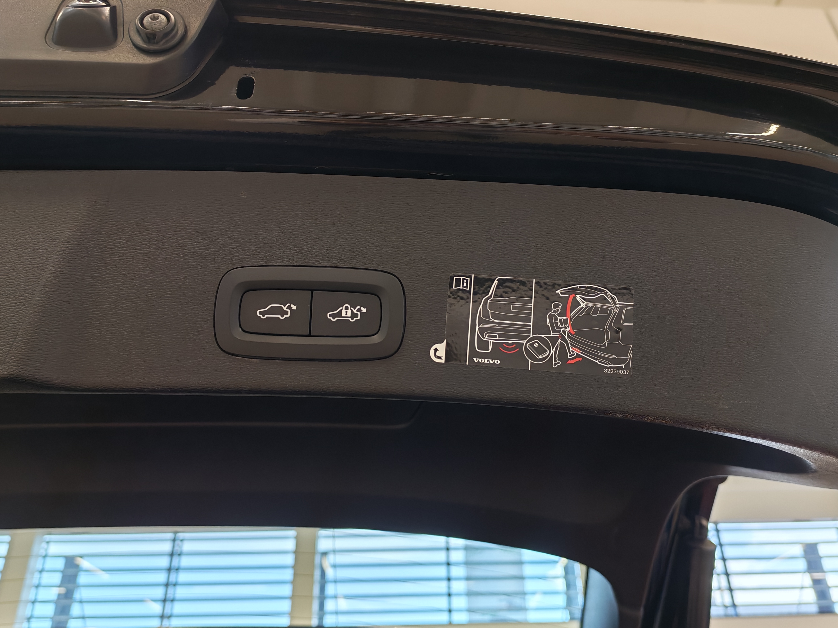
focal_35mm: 30
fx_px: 726
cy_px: 314
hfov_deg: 60.0
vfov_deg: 46.8
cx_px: 419
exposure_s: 1/100
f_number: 1.9
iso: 160
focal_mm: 6.12
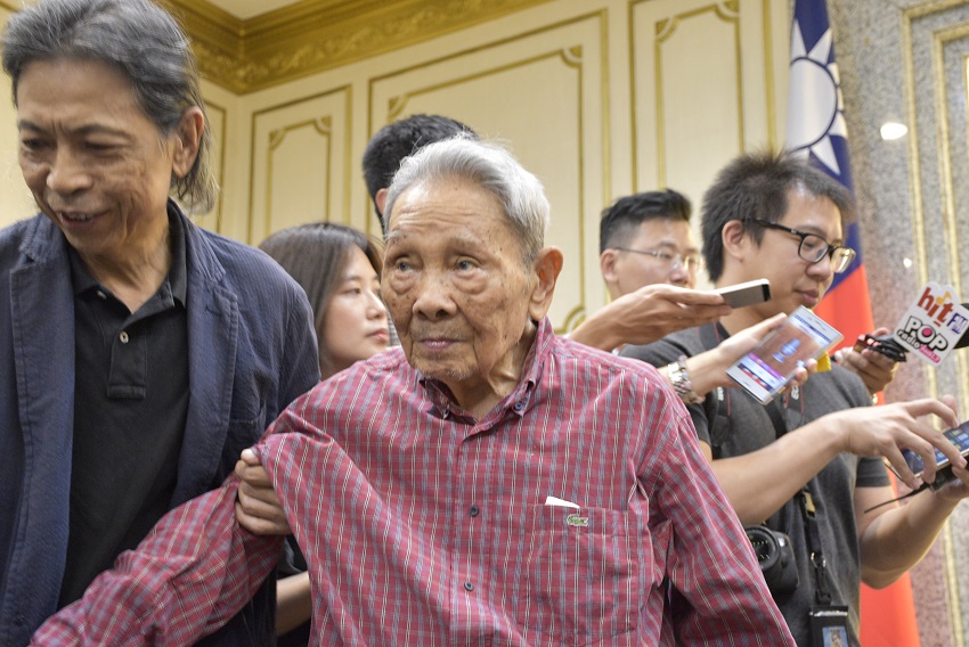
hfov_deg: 38.9
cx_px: 484
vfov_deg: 26.5
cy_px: 324
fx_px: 1374
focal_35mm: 51
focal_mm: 34
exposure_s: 1/50
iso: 2000
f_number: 4.2
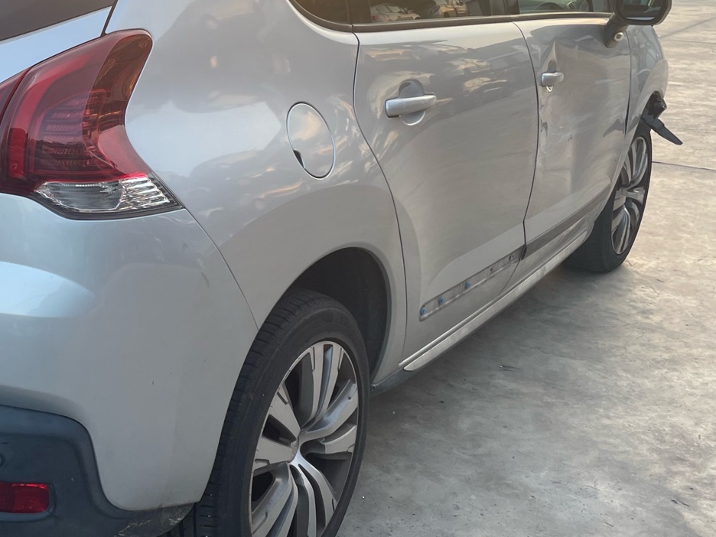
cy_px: 184
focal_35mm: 50
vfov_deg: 28.9
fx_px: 1034
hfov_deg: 36.4
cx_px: 109
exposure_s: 1/144
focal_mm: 4.2
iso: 32
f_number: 1.6
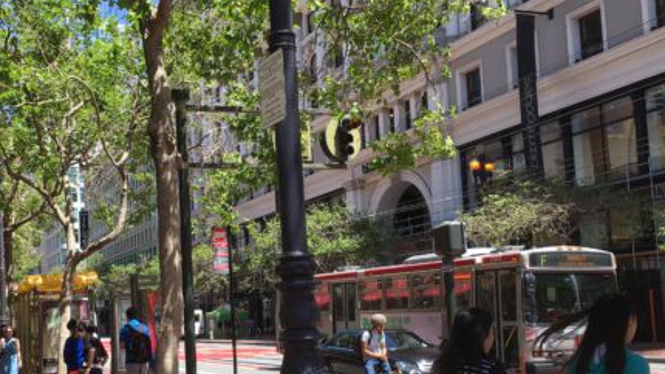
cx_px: 215
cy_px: 250
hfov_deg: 43.0
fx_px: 829
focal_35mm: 47
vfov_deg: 25.3
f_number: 2.2
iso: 25
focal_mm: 4.15
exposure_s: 1/569
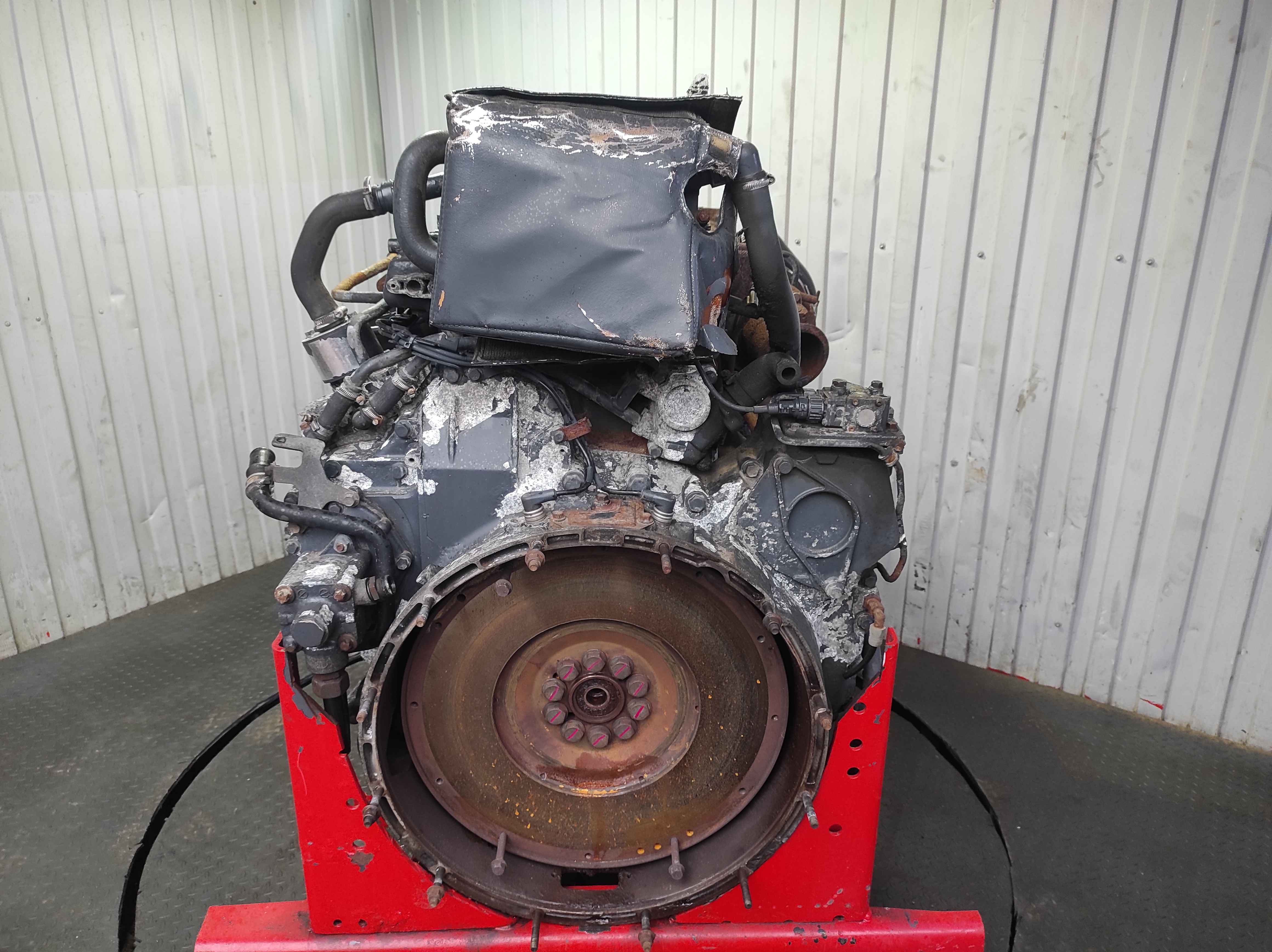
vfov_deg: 54.8
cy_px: 476
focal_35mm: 25
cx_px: 636
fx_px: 918
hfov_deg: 69.4
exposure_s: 1/50
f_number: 1.89
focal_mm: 5.43
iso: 337
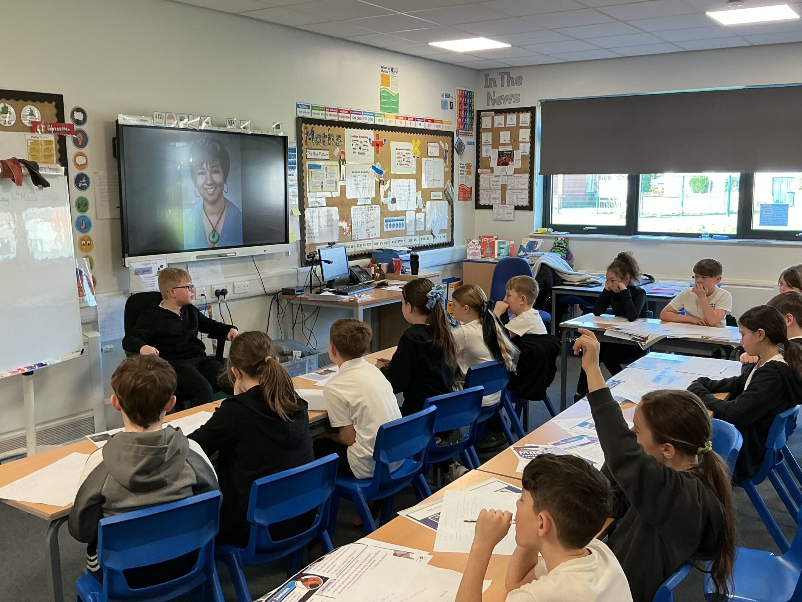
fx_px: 811
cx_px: 431
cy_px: 300
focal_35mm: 35
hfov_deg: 52.6
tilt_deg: -9.6
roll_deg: +0.7
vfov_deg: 40.7
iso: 64
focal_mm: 3
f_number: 1.8
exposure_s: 1/60
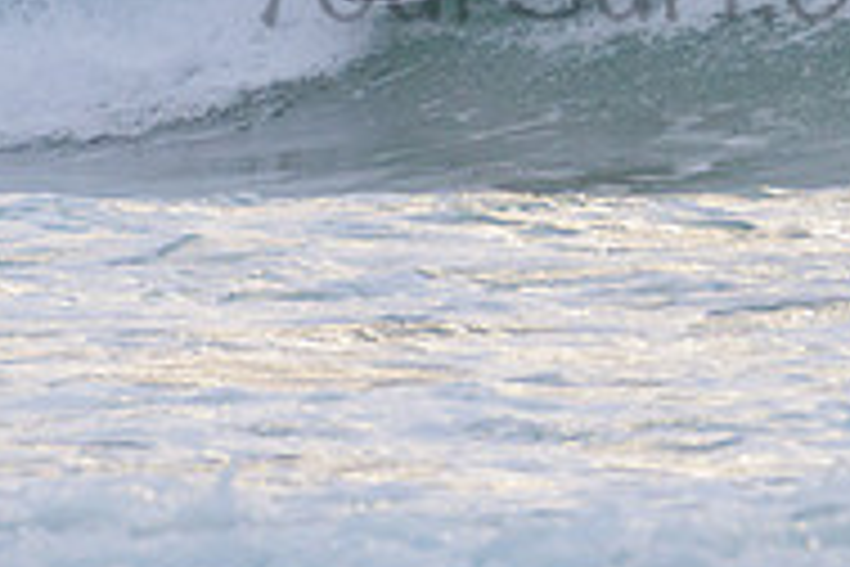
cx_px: 666
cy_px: -100
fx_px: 44338
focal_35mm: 1878
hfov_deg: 1.1
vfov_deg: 0.7
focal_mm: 500
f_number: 5.6
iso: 360
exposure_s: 1/1250
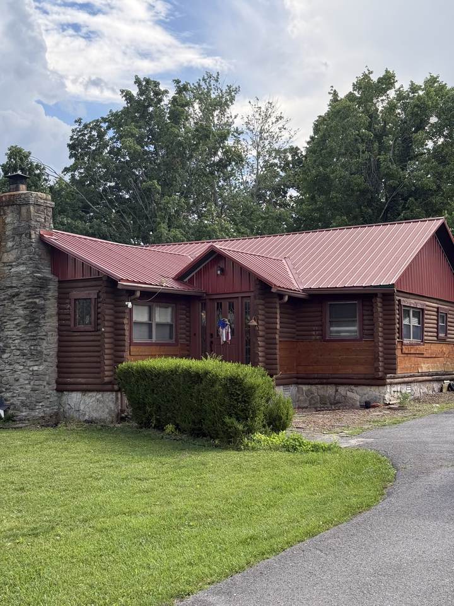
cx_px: 227
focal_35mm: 48
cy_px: 303
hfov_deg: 30.3
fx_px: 839
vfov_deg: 39.7
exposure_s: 1/1222
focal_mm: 6.76
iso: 80
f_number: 1.78
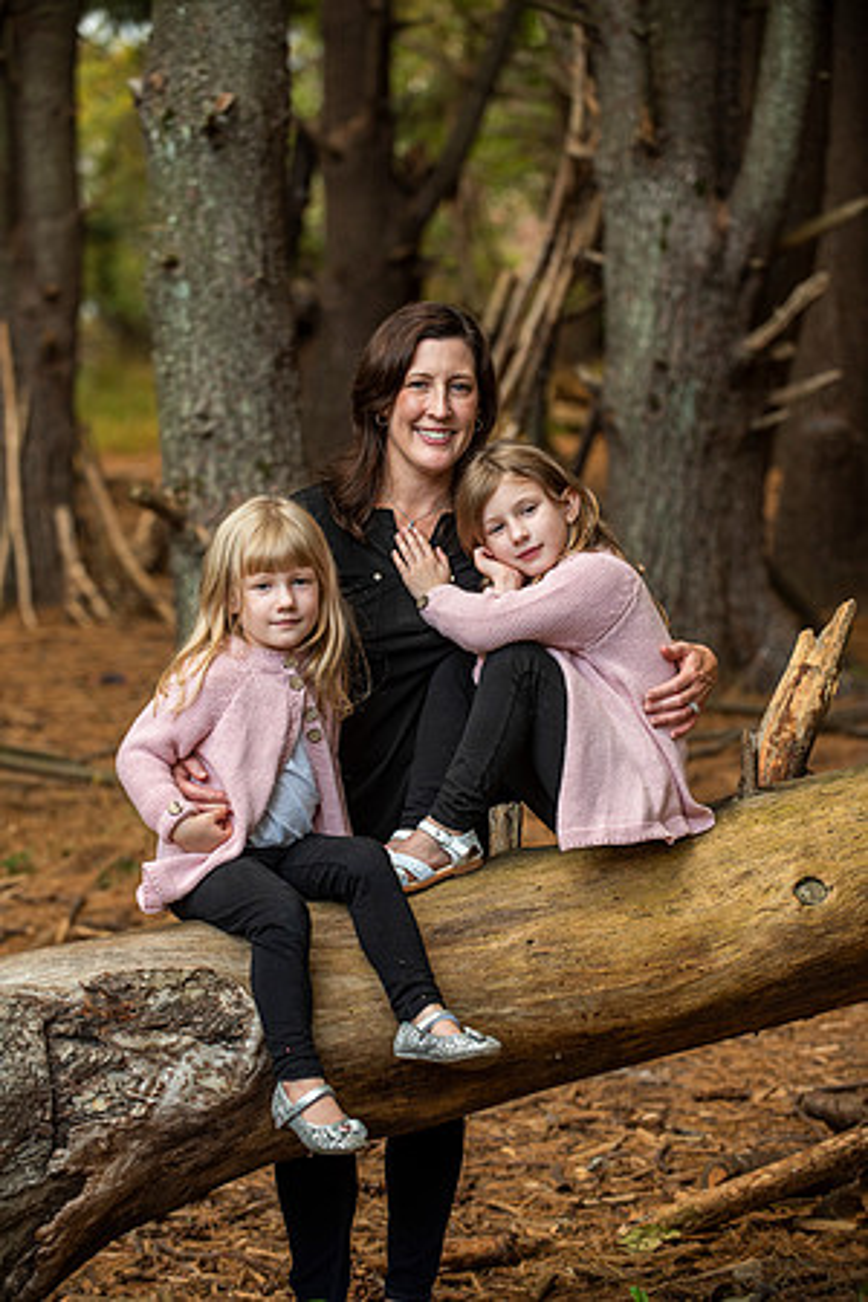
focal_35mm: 116
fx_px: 4195
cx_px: 434
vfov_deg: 17.6
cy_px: 651
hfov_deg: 11.8
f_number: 4
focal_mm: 116
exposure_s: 1/200
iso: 250
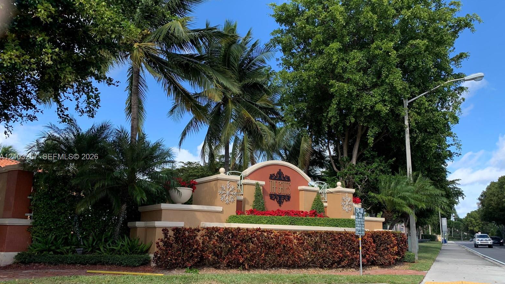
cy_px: 157
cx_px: 256
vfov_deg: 40.1
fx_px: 388
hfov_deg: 66.1
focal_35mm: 29
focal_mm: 4.25
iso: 25
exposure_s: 1/928
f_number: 1.8
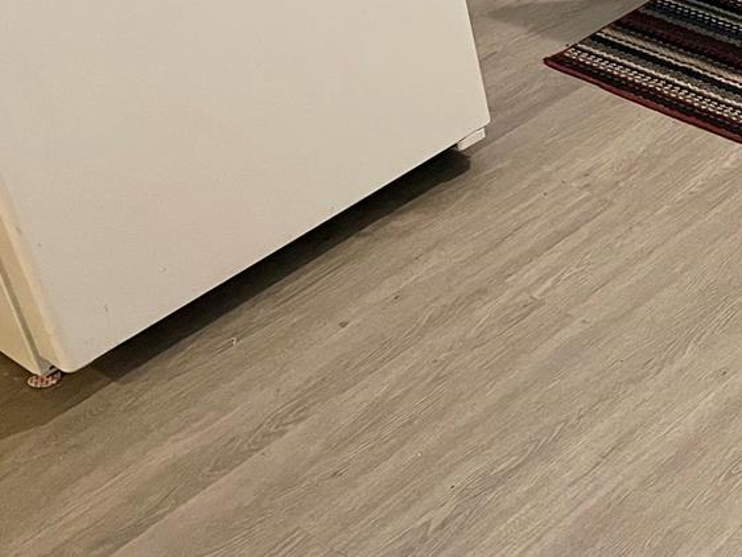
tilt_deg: -29.1
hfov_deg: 23.0
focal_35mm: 74
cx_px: 993
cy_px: 0
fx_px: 1587
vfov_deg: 19.3
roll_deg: +0.7
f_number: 1.6
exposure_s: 1/30
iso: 640
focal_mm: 5.1
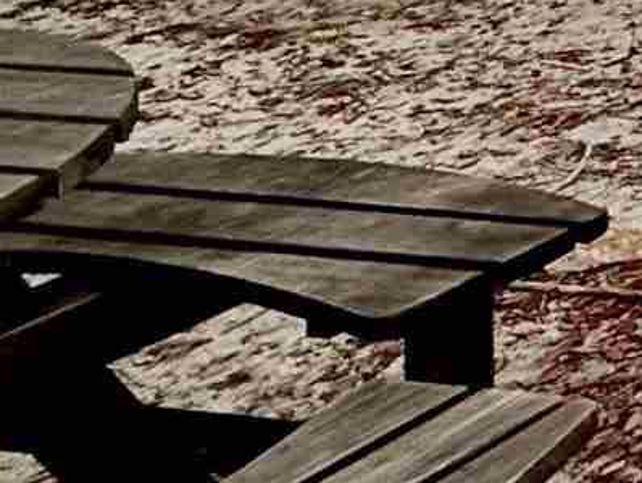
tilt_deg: +0.5
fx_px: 2004
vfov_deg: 11.7
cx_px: 2103
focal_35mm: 108
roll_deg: +1.6
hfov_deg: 10.3
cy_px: -599
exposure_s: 1/238
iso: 64
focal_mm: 2.22
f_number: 2.2
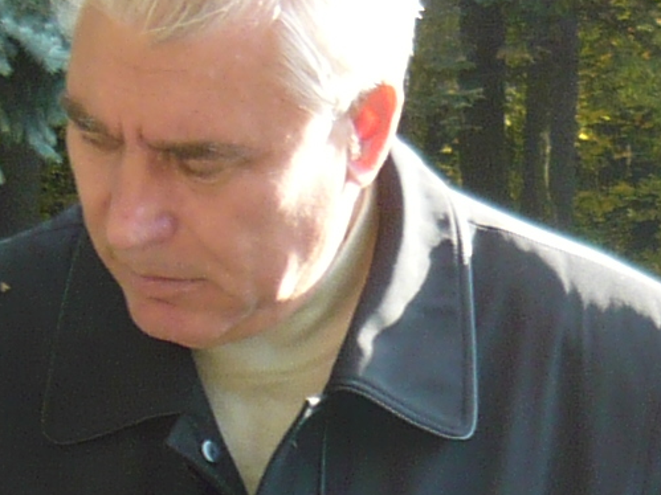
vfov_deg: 6.7
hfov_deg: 9.1
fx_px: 4124
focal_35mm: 216
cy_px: 830
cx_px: 8
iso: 100
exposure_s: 1/80
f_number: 2.8
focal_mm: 5.5
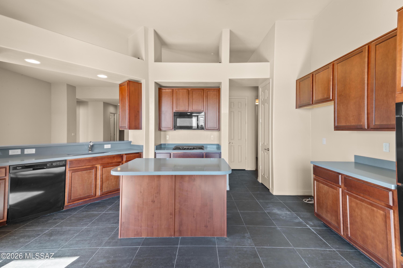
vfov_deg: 73.7
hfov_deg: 96.8
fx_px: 179
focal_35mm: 16
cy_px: 134
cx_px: 202
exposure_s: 4
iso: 100
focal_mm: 16
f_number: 22
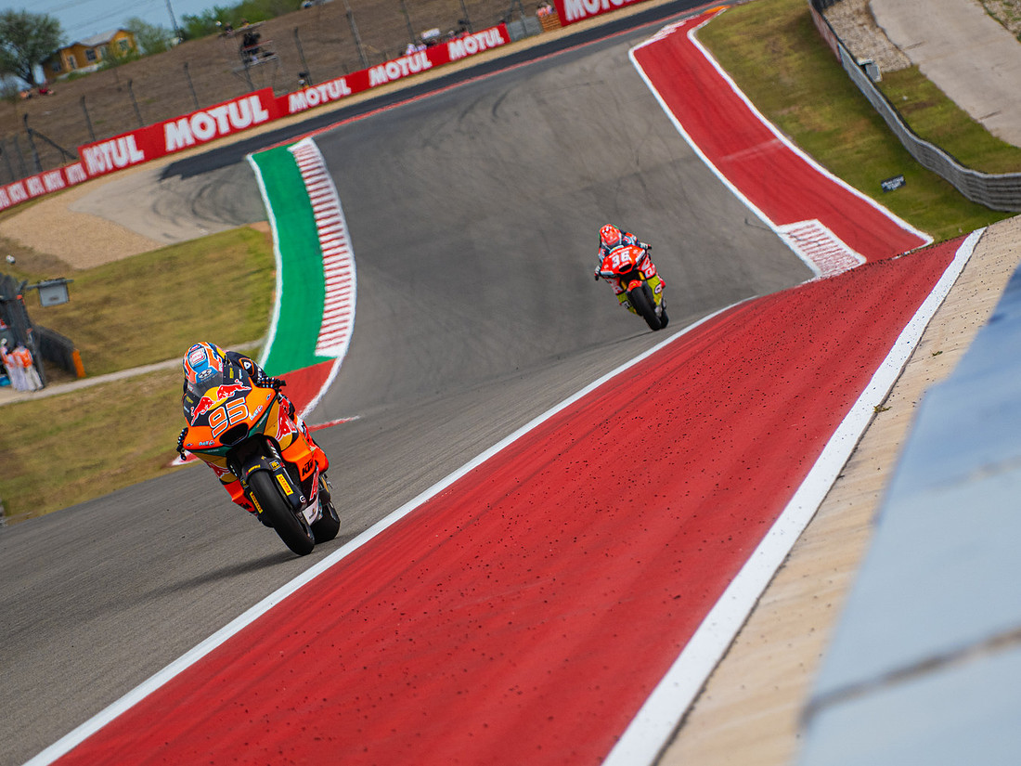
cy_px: 383
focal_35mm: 317
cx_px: 446
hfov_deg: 6.3
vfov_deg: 4.7
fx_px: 9347
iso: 500
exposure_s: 1/3200
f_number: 5.6
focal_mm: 200
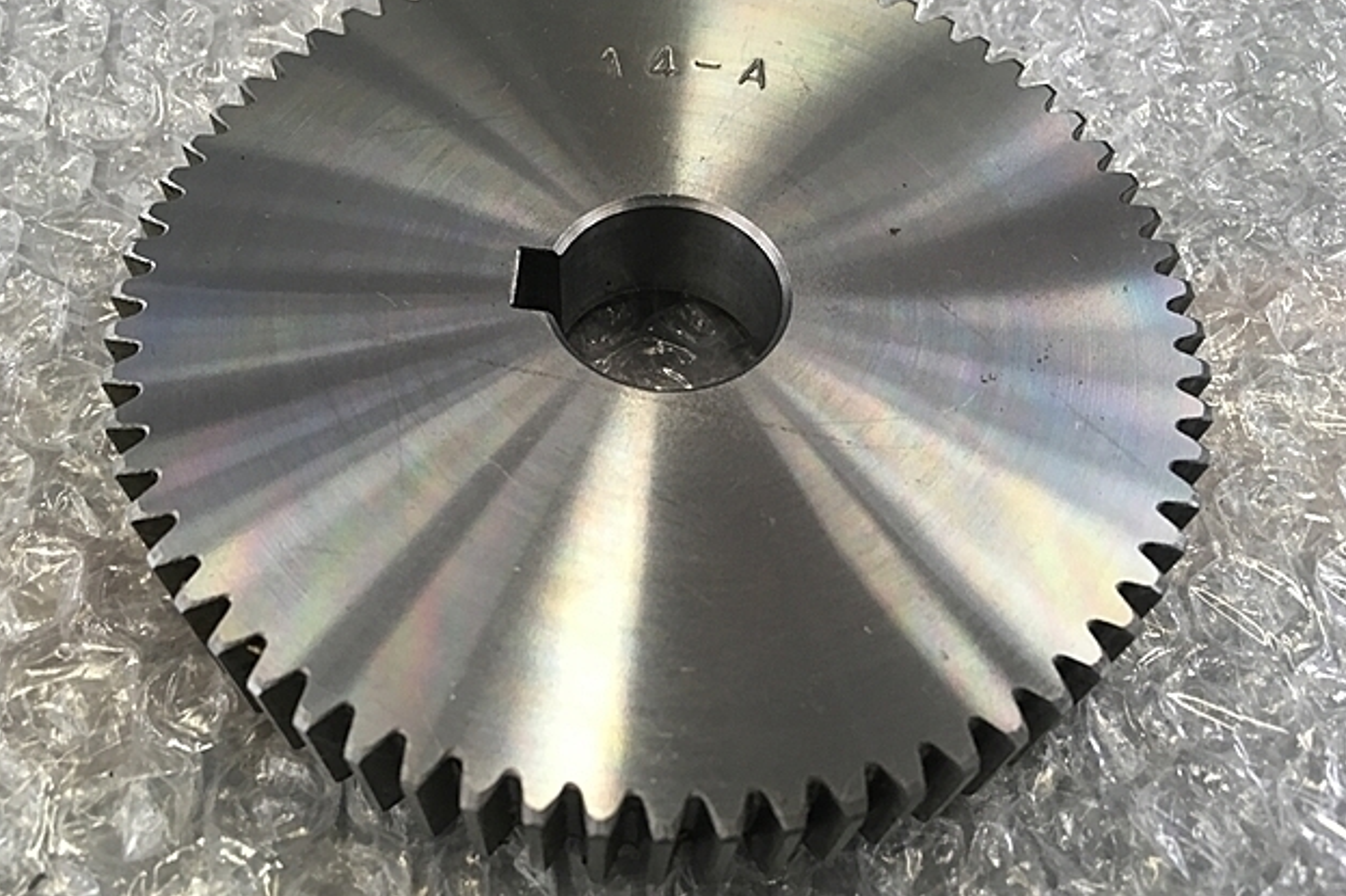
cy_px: 443
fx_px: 1159
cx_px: 663
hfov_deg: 60.3
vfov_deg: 42.3
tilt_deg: -58.9
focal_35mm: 31
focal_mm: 4.15
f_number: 2.2
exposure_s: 1/33
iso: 50
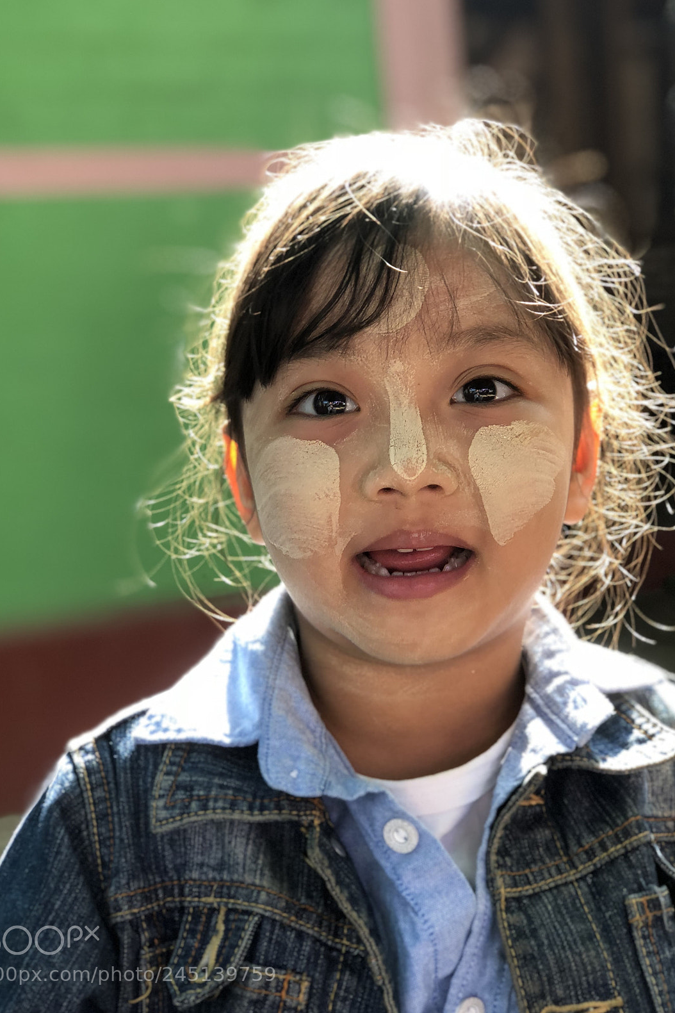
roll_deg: +4.0
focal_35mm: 60
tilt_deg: -4.8
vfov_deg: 33.4
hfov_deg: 22.6
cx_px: 325
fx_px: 1687
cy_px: 512
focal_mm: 6.6
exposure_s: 1/50
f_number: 2.8
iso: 50
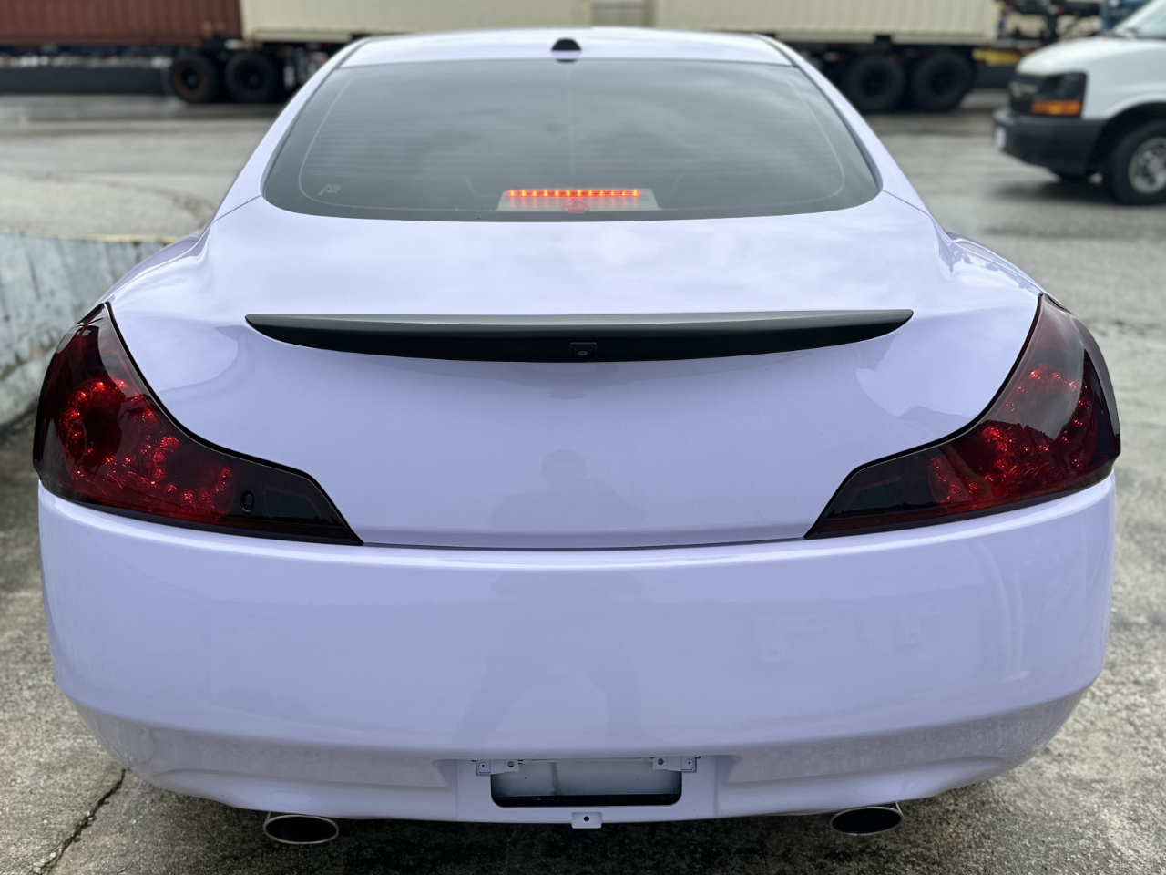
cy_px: 438
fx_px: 808
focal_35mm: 24
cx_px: 583
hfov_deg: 71.6
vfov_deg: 56.8
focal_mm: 6.9
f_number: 1.8
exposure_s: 1/2410
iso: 80
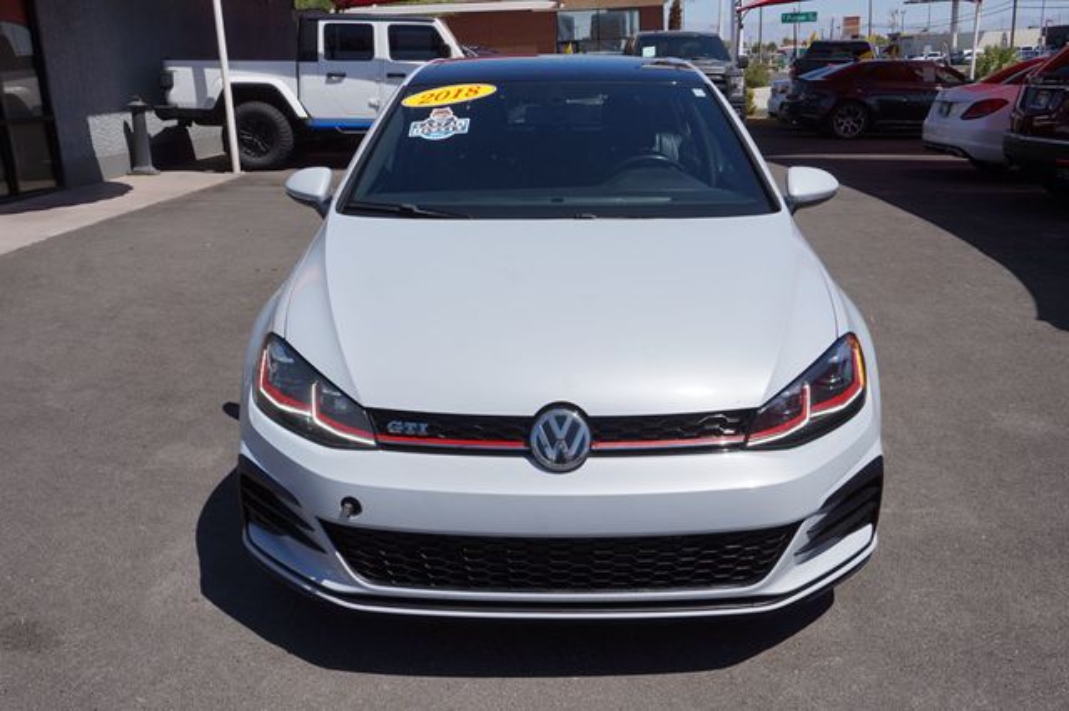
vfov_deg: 39.9
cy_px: 356
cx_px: 534
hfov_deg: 57.2
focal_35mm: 33
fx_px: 979
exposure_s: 1/320
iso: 100
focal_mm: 22
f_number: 11
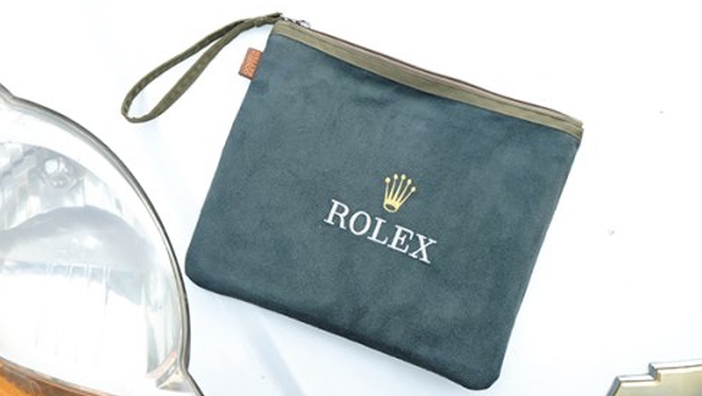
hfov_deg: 47.3
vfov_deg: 27.7
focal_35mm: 43
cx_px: 358
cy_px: 176
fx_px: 801
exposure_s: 1/180
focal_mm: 26.5
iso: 200
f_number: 3.6
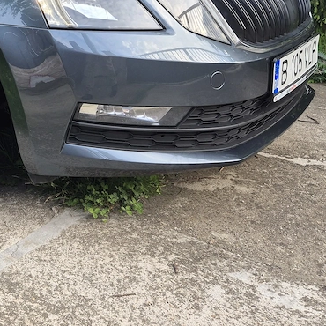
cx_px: 7
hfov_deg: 29.2
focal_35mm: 55
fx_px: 586
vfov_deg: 29.2
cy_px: 6
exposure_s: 1/180
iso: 32
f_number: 1.8
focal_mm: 5.4
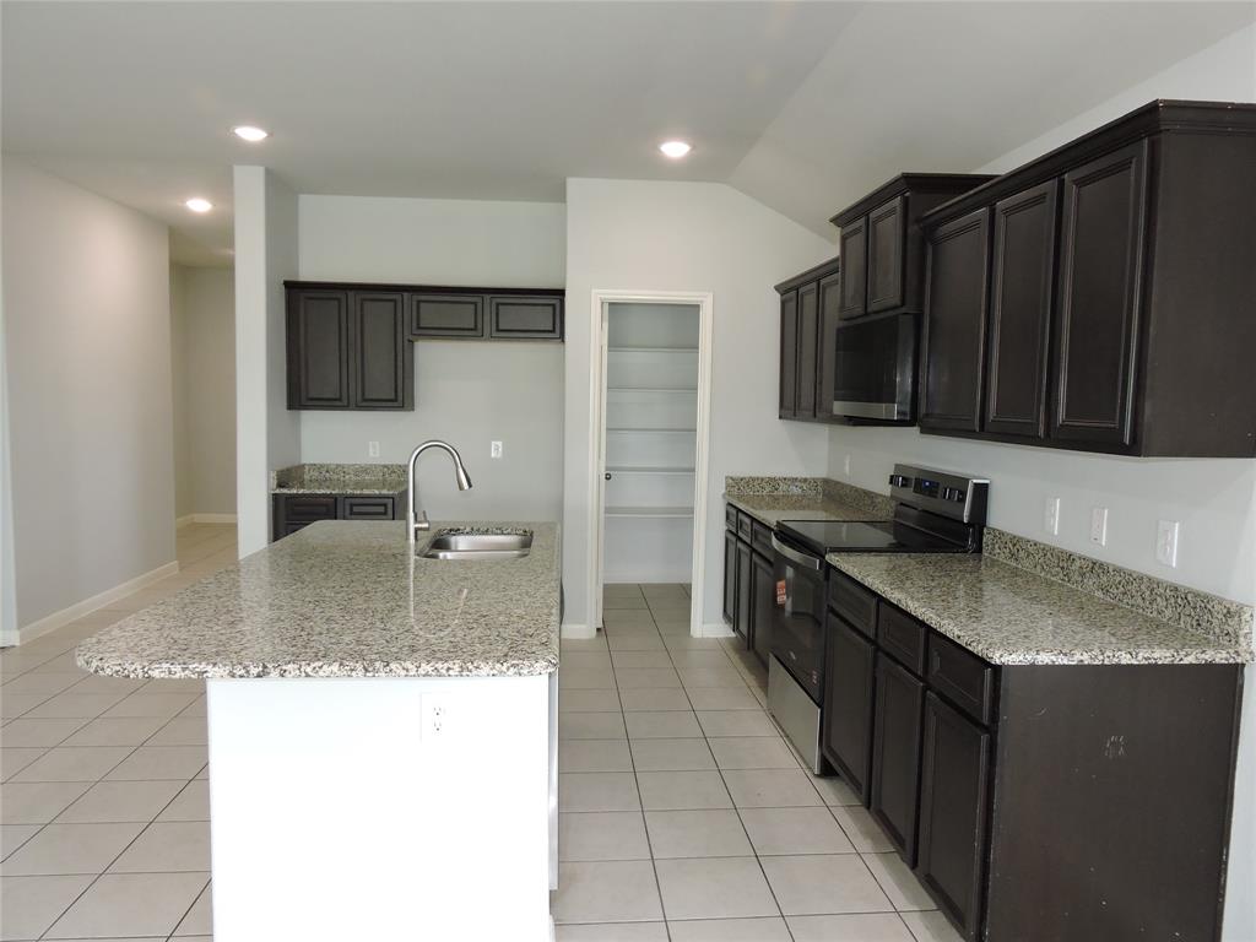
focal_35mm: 24
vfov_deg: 56.8
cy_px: 471
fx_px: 871
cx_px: 628
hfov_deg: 71.6
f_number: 3.3
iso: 360
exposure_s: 1/40
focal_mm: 4.3
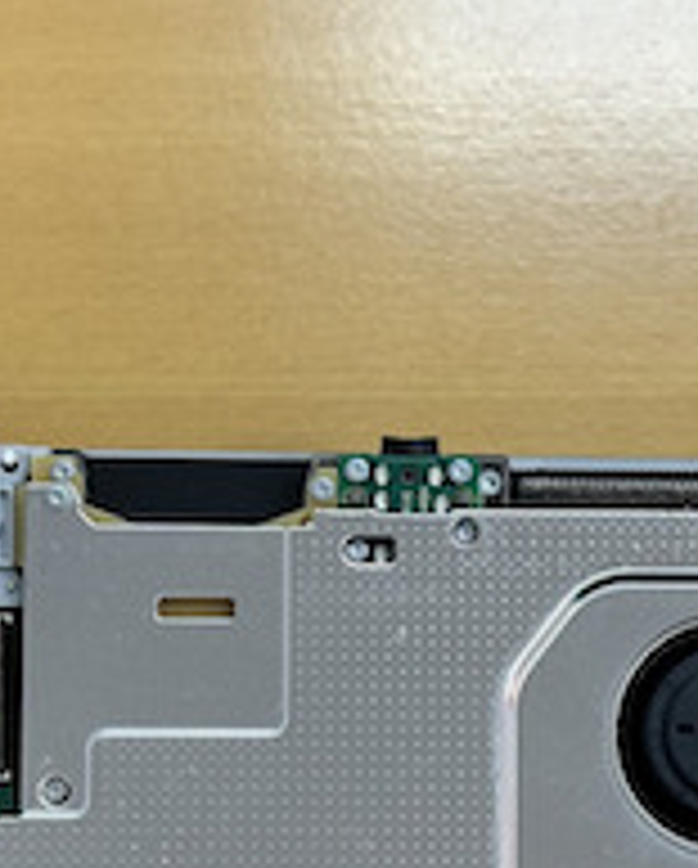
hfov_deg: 12.3
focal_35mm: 124
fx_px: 3194
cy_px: 855
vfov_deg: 15.2
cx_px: 698
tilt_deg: -79.1
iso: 80
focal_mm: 6.86
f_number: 1.78
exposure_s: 1/100
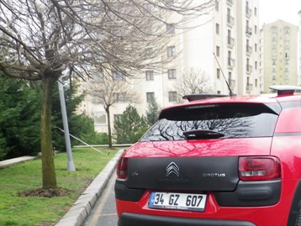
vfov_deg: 28.5
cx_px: 244
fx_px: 435
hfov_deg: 36.8
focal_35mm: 50
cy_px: 180
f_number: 3.5
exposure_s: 1/80
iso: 80
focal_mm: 5
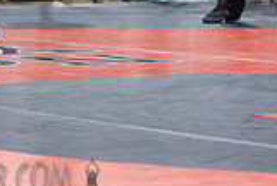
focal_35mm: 288
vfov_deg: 4.8
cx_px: -17
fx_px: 2220
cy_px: -116
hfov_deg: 7.1
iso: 4000
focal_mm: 80
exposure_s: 1/400
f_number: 3.5
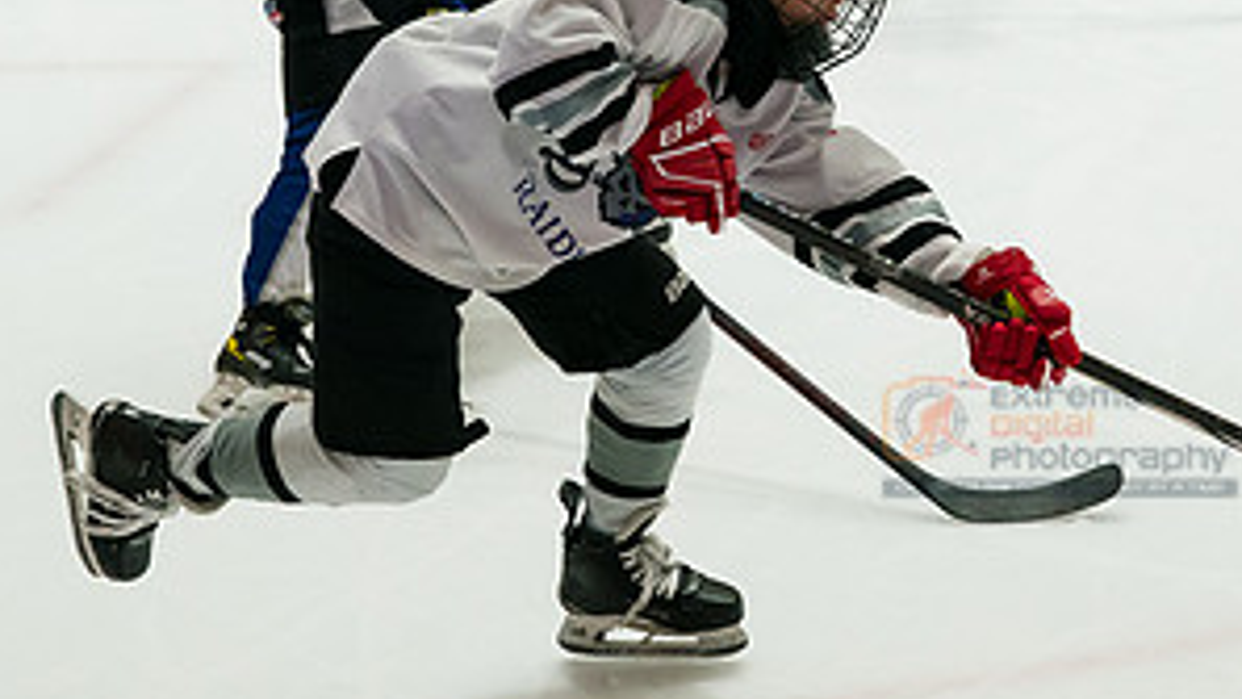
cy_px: 232
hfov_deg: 16.3
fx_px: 4347
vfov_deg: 9.2
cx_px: 608
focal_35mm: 132
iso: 3200
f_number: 2.8
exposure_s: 1/1250
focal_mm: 47
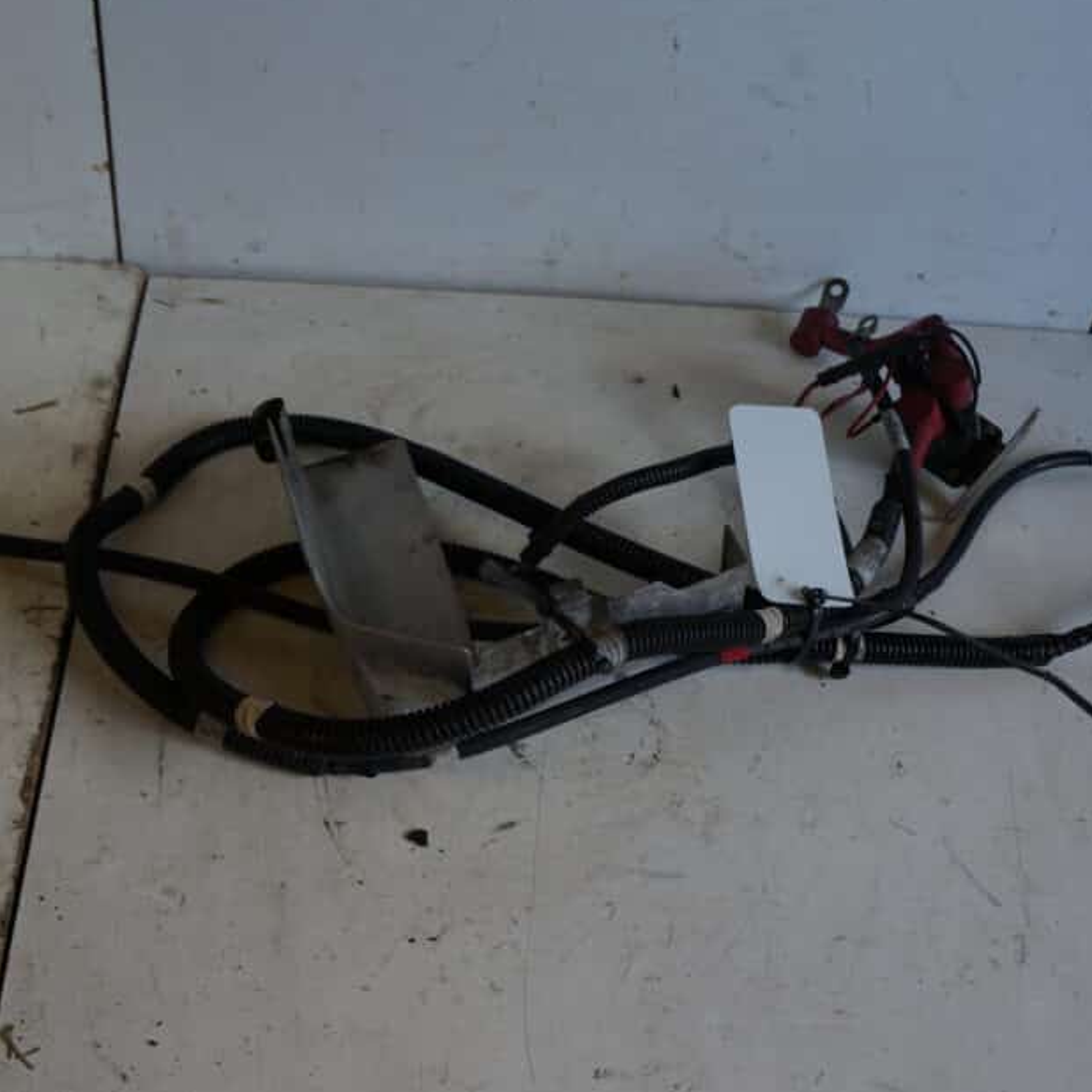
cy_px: 591
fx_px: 1356
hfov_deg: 43.9
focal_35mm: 38
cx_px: 535
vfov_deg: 43.8
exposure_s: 1/60
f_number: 4.5
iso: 200
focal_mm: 18
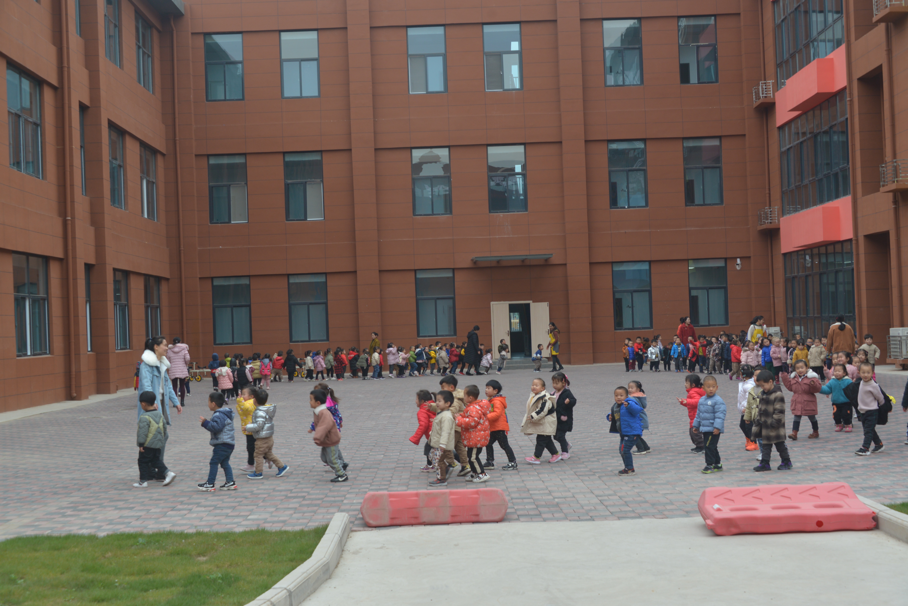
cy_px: 303
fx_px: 1262
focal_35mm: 50
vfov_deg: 27.0
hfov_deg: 39.6
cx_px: 454
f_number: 6.3
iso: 400
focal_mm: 50
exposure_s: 1/160
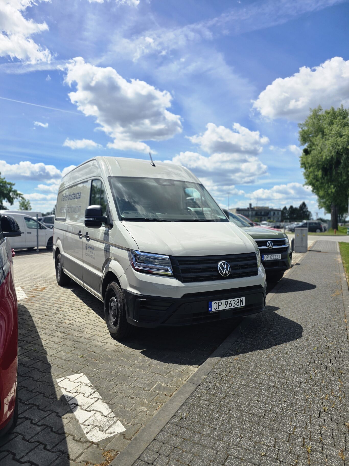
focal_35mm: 23
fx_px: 309
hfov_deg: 58.9
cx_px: 174
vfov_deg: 73.9
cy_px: 233
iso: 12
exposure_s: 1/1053
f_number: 1.7
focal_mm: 6.3
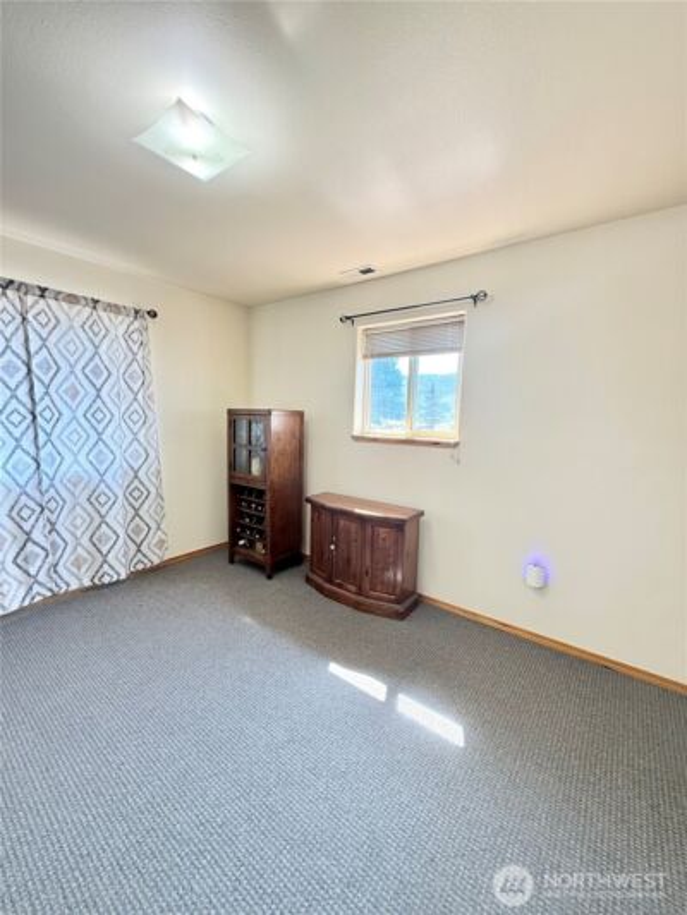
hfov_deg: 85.7
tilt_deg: -5.2
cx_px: 344
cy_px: 458
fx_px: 370
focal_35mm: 14
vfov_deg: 102.1
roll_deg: -2.0
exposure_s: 1/120
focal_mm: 2.22
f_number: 2.2
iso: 320
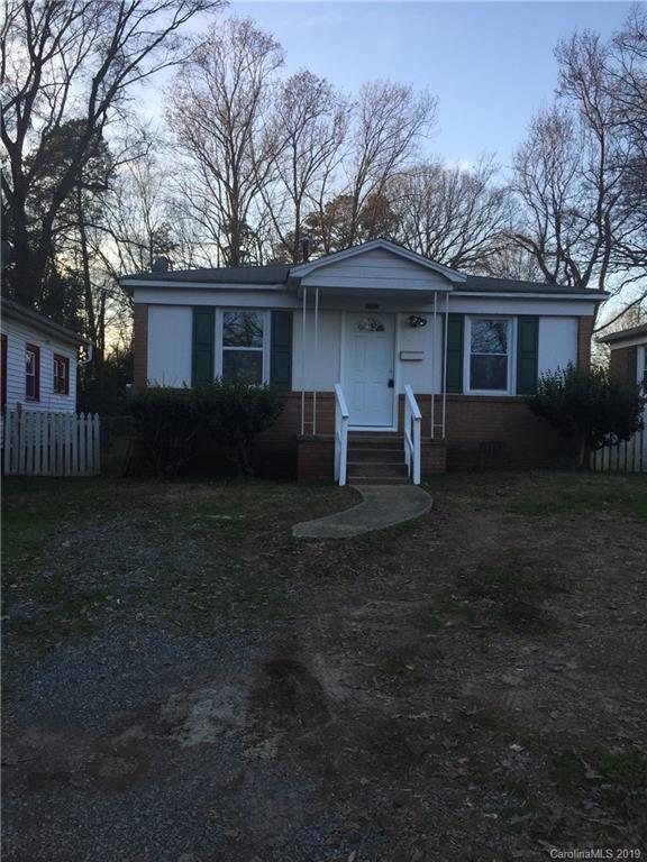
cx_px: 324
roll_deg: -0.5
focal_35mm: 29
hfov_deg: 48.2
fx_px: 723
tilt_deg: -0.4
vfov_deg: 61.7
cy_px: 431
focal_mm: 4.15
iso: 32
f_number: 2.2
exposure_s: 1/347
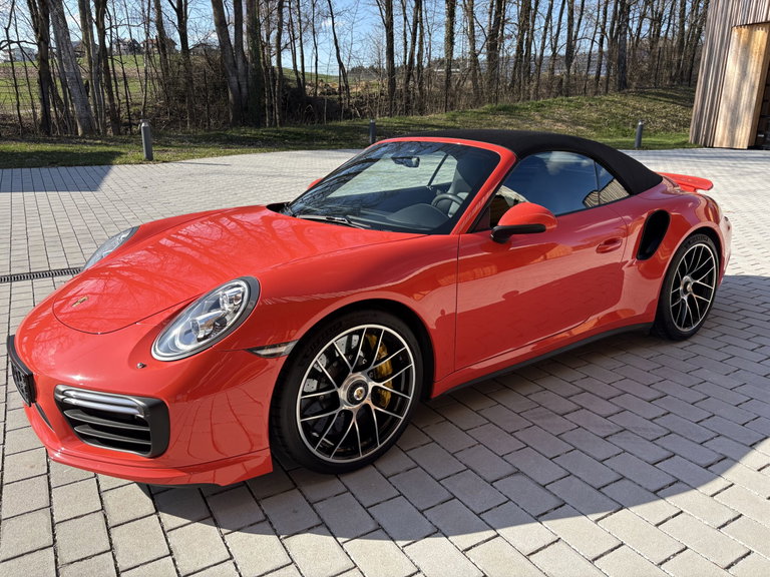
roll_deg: -0.5
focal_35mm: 26
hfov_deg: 67.3
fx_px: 578
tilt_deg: -17.6
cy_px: 288
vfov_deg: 53.1
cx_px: 385
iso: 50
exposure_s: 1/1263
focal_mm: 5.96
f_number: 1.6
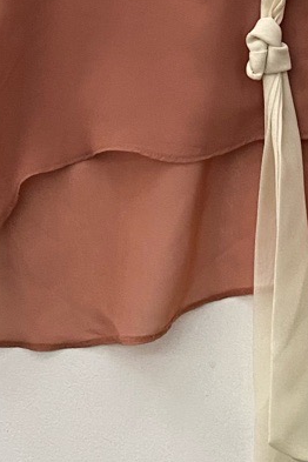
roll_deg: -0.3
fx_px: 1412
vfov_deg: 17.6
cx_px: 288
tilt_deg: -0.2
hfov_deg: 12.3
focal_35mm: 110
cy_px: -119
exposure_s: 1/60
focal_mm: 4.25
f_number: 1.8
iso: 160
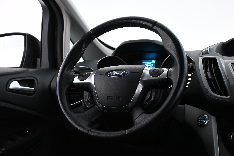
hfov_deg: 46.4
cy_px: 78
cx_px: 117
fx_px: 273
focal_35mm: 42
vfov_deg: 31.9
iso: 5000
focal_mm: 28
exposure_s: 1/60
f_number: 4.5
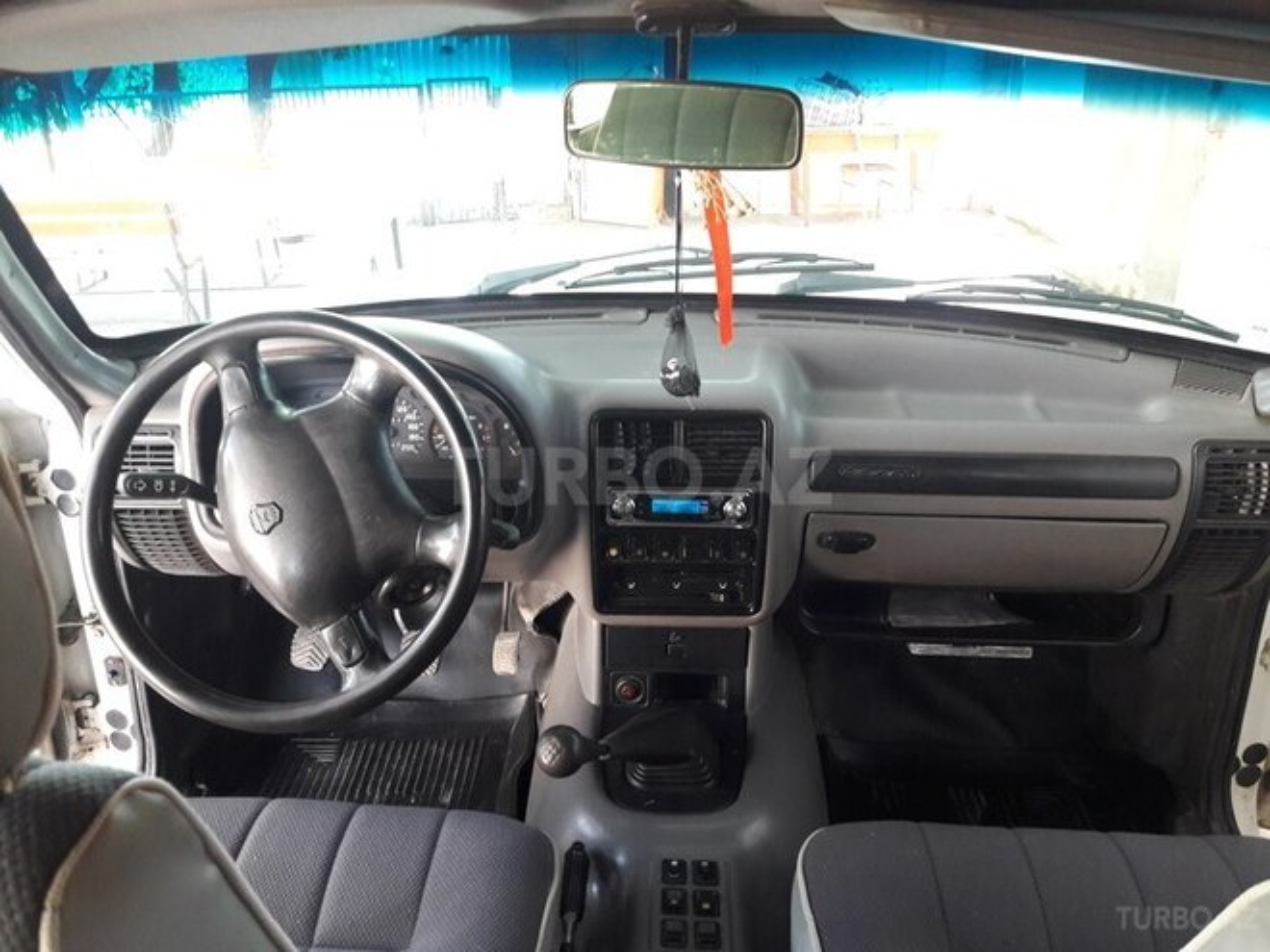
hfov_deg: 63.4
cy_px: 476
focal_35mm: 28
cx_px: 635
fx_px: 1027
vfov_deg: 49.7
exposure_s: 1/33
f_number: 1.9
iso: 200
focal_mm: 3.7
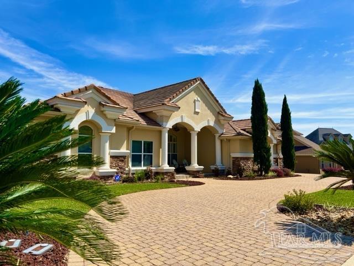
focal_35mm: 26
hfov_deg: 67.3
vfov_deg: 53.1
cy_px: 133
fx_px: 266
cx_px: 177
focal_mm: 5.1
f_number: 1.6
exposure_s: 1/4016
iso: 50
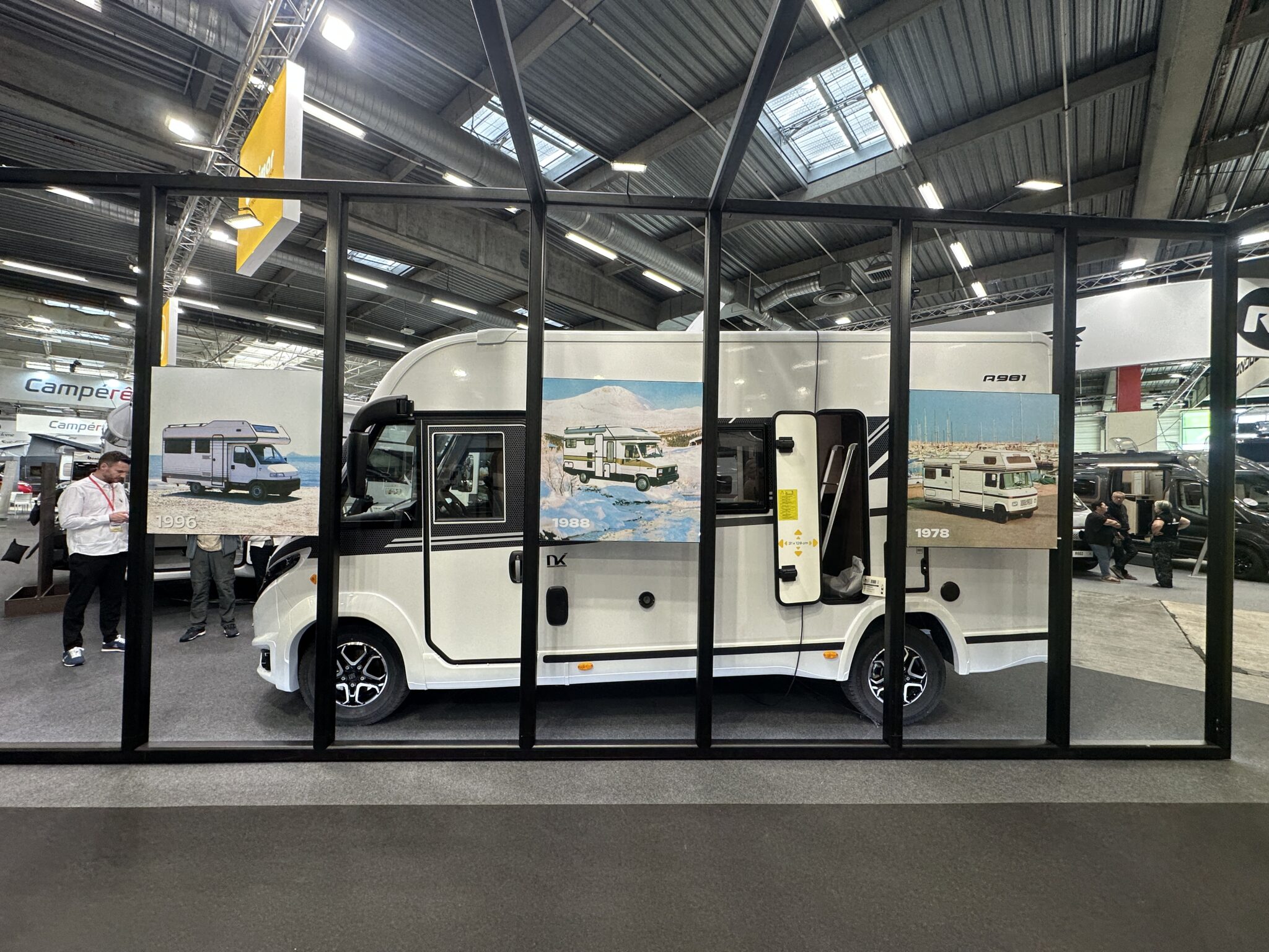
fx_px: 513
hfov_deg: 102.1
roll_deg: -1.1
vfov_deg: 85.7
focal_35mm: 14
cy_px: 476
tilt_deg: +1.0
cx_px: 634
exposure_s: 1/100
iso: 80
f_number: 2.2
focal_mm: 2.22
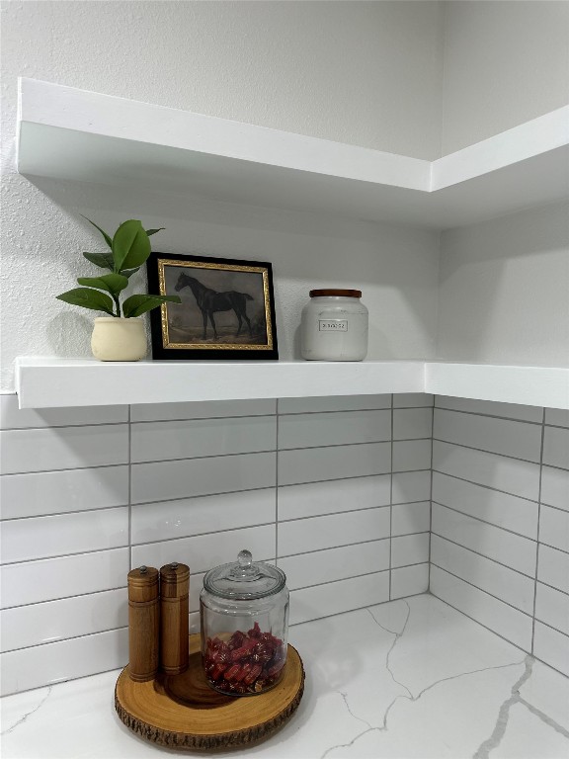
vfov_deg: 71.6
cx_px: 284
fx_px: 526
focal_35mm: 24
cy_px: 380
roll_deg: +0.0
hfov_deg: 56.8
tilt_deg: -4.0
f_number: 1.78
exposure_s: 1/120
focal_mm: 6.86
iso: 100
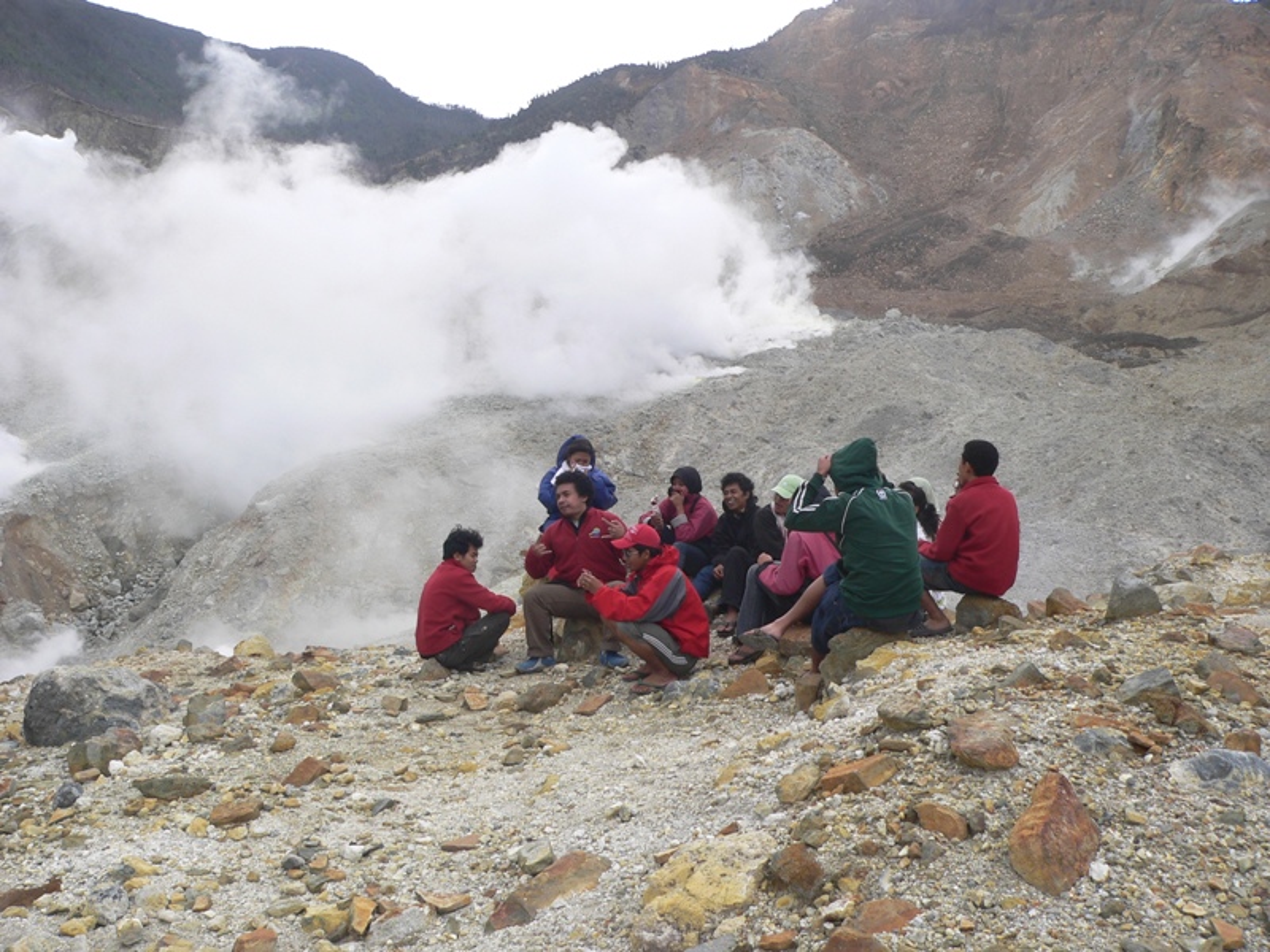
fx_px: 1321
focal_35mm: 36
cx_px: 635
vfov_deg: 39.7
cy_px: 476
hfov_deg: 51.4
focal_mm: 6
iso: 80
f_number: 4
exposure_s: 1/250
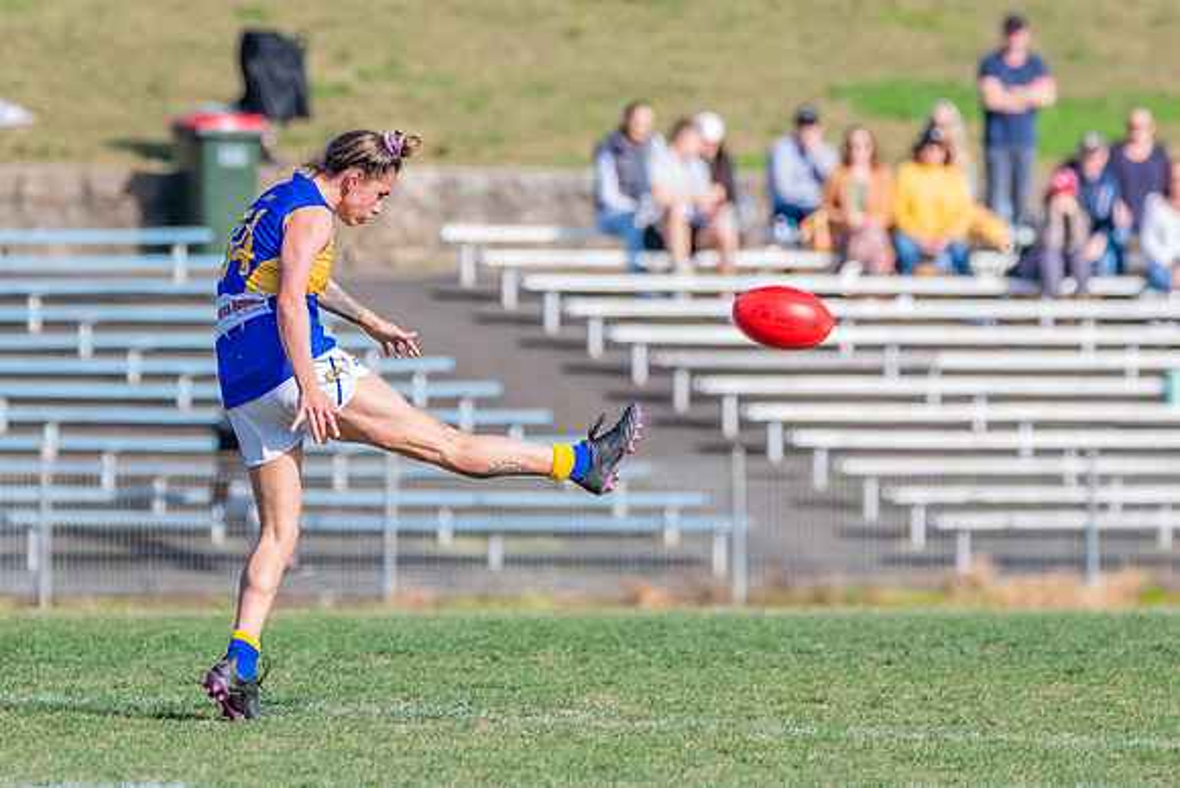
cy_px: 291
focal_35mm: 664
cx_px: 455
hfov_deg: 3.1
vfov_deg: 2.1
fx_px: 21755
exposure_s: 1/1600
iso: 800
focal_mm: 360
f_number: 8
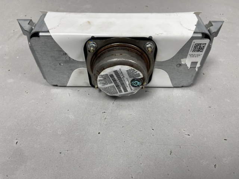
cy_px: 90
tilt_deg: -48.1
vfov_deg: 54.9
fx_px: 173
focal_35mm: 25
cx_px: 120
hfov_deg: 69.4
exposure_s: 1/100
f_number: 1.6
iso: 80
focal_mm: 5.1
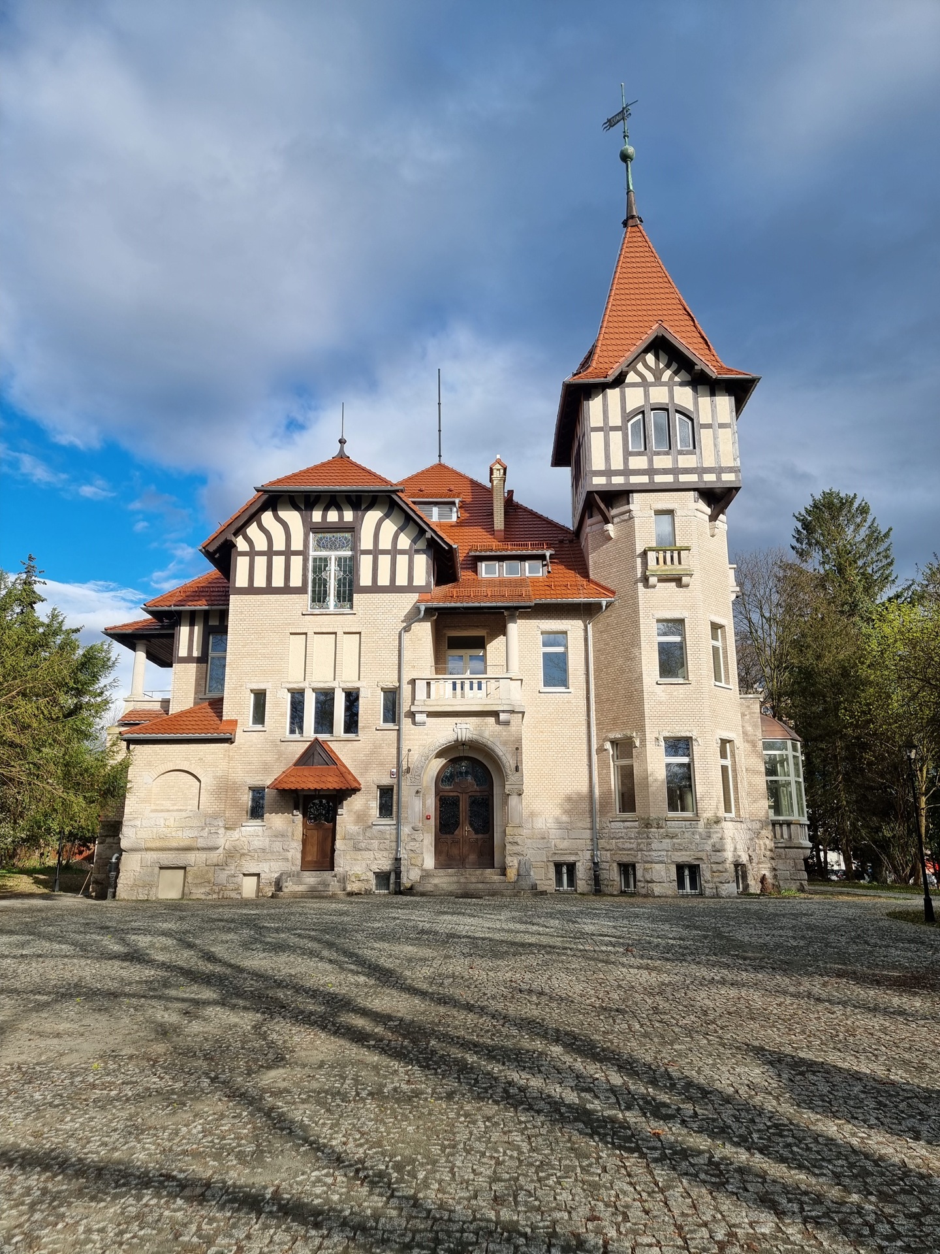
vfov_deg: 71.6
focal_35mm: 24
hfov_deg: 56.8
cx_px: 470
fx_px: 869
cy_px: 627
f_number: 1.8
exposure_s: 1/848
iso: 50
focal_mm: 6.7
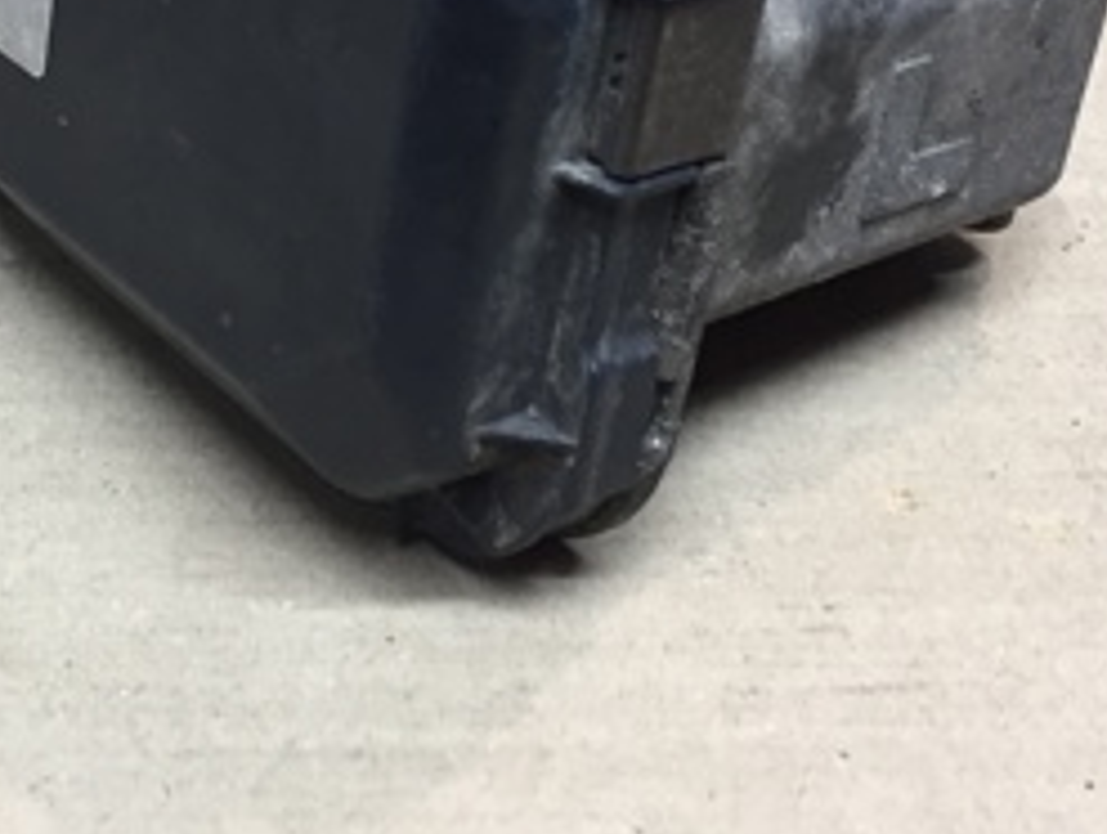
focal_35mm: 75
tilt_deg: -27.5
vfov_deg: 18.7
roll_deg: -1.8
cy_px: -161
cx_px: 242
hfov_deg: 25.6
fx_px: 2402
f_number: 2.2
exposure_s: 1/33
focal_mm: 4.15
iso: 64
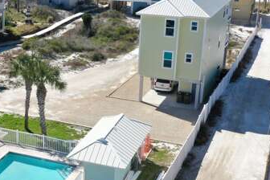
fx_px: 480
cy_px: 88
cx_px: 43
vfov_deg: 21.2
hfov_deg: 30.4
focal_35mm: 64
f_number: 5.6
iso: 100
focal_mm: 10.26
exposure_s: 1/500
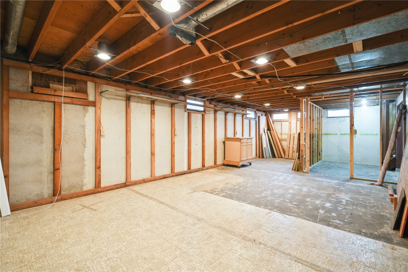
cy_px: 136
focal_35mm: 16
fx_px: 181
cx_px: 204
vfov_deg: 73.7
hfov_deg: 96.7
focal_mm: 16
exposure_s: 1/2
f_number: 10
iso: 400
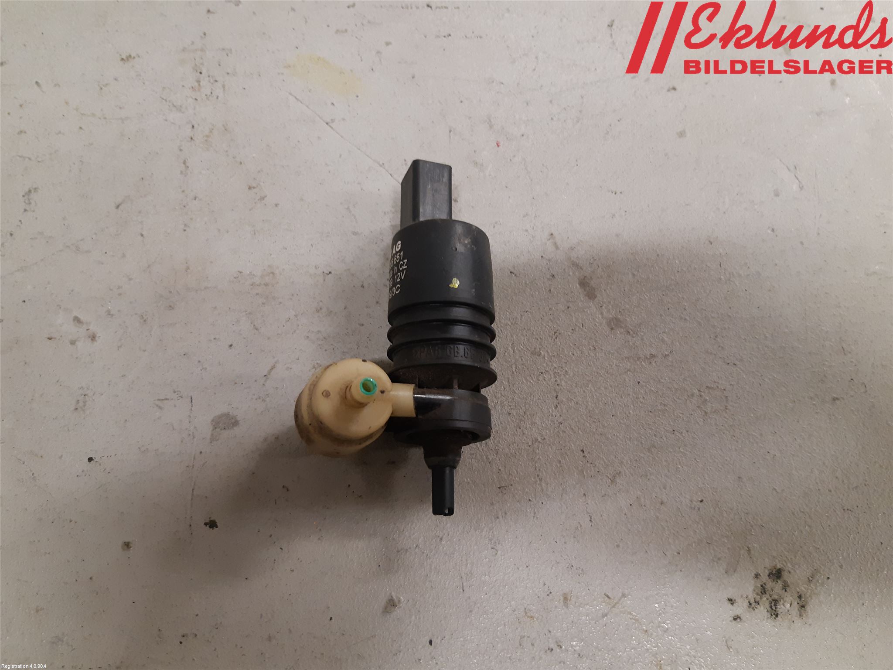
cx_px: 446
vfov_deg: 53.1
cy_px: 335
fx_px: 671
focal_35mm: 26
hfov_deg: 67.3
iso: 200
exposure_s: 1/50
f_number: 1.7
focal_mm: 3.93
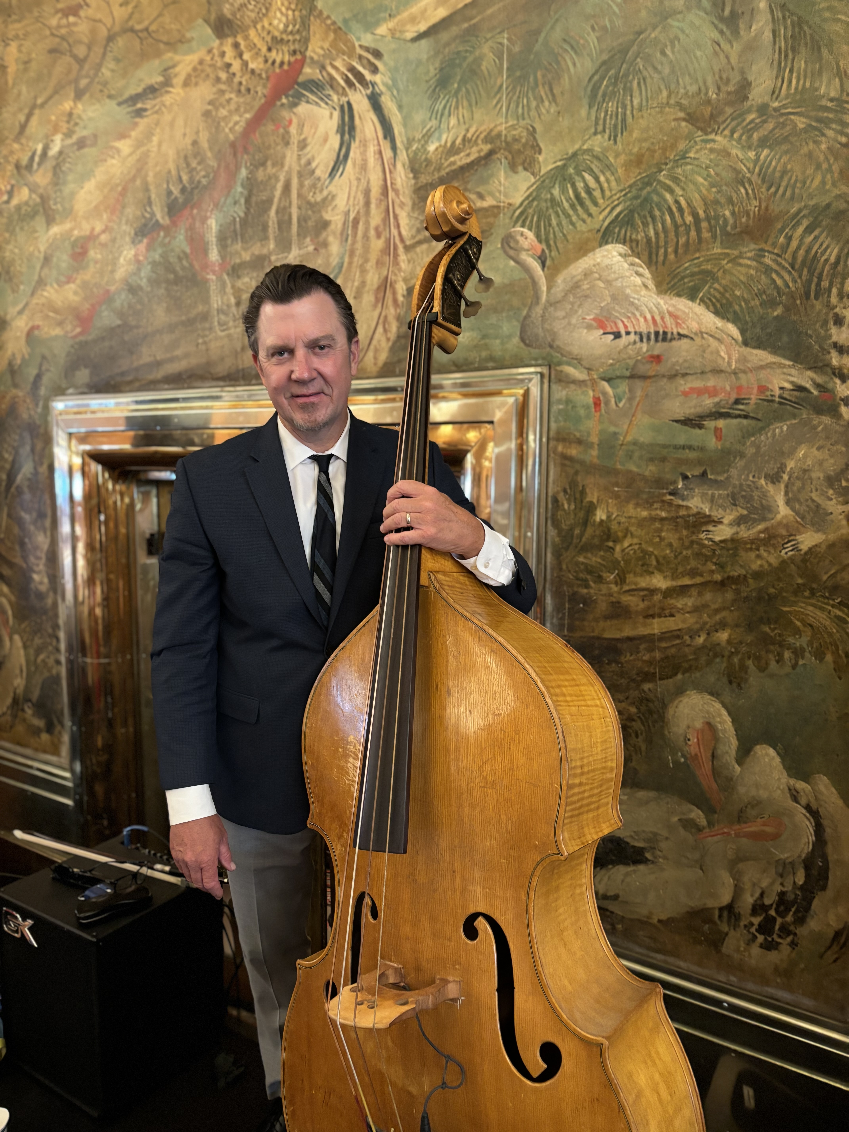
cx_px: 424
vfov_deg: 67.3
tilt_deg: -4.7
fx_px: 850
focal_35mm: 26
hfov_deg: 53.1
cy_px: 566
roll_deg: -0.2
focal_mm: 5.96
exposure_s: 1/30
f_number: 1.6
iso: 640
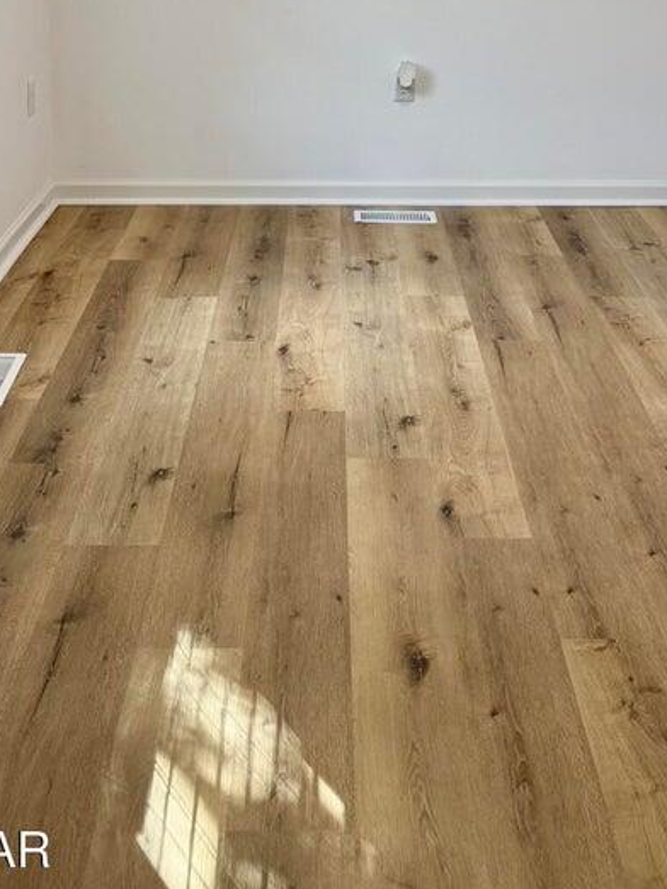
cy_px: 59
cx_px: 398
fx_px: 1208
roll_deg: -2.2
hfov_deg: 30.8
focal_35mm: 47
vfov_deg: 37.3
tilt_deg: -13.1
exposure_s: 1/120
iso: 125
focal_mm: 6.76
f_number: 1.78
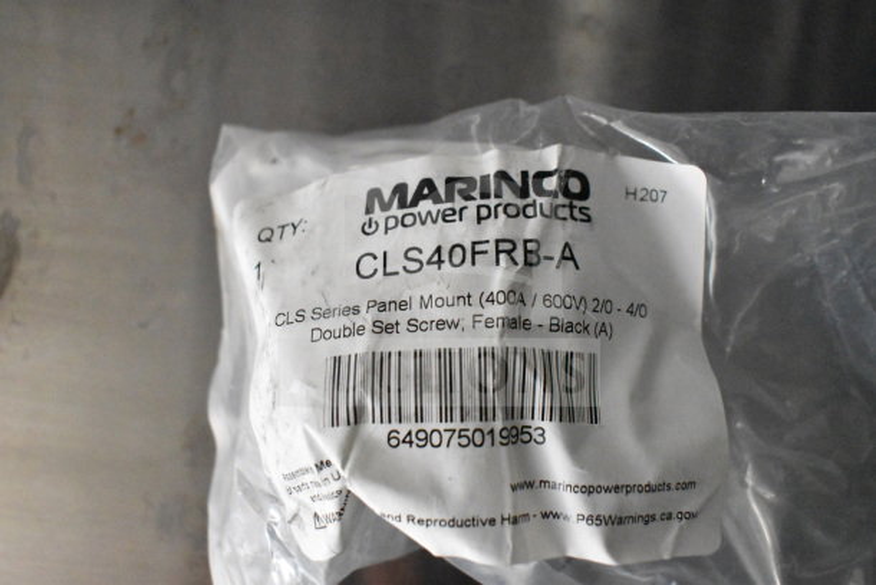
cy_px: 292
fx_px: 840
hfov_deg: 55.1
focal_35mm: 34
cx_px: 438
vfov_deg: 38.4
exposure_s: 1/40
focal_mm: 23
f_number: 3.8
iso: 14400
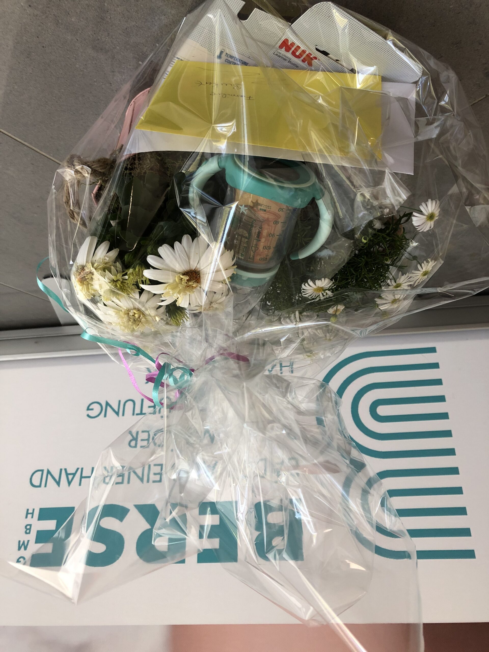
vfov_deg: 63.4
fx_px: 527
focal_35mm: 28
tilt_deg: -25.1
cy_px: 326
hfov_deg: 49.7
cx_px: 244
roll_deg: -1.0
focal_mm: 3.99
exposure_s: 1/30
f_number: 1.8
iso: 25
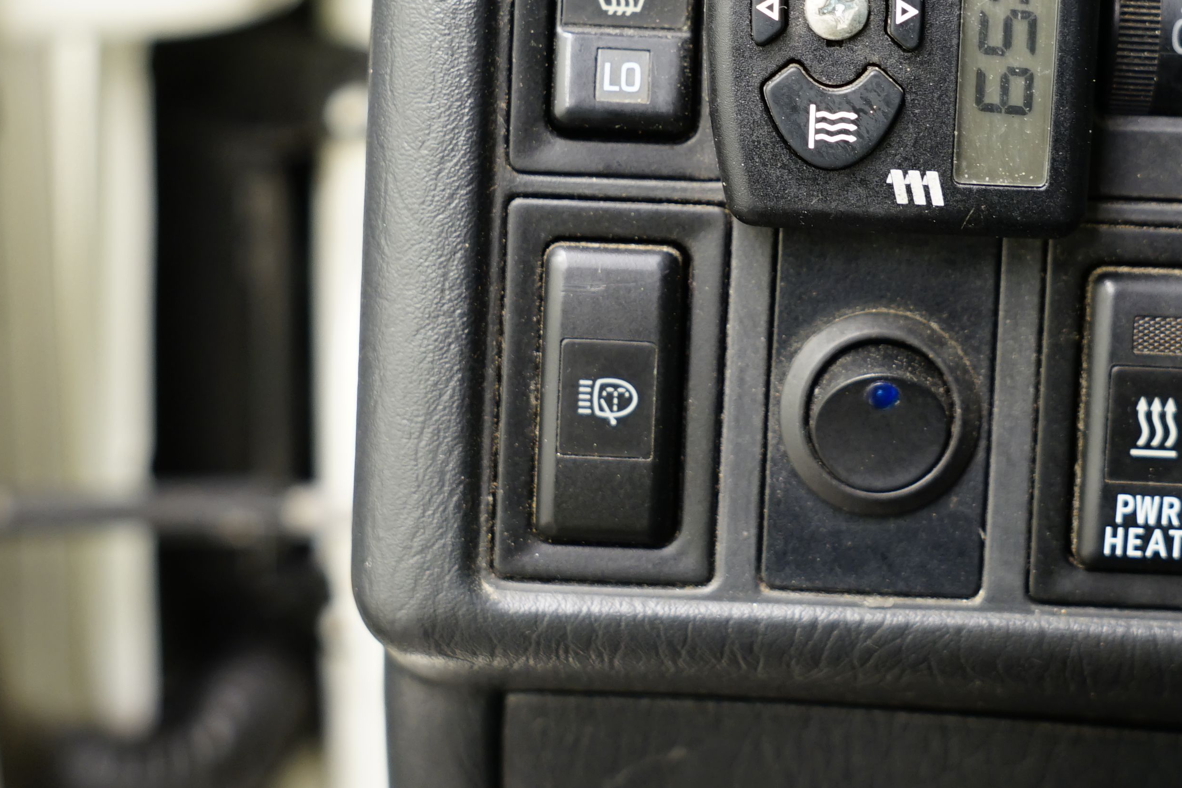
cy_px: 205
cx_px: 717
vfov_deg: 17.0
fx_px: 2626
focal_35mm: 80
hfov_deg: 25.3
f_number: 4
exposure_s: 1/10
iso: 400
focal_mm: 33
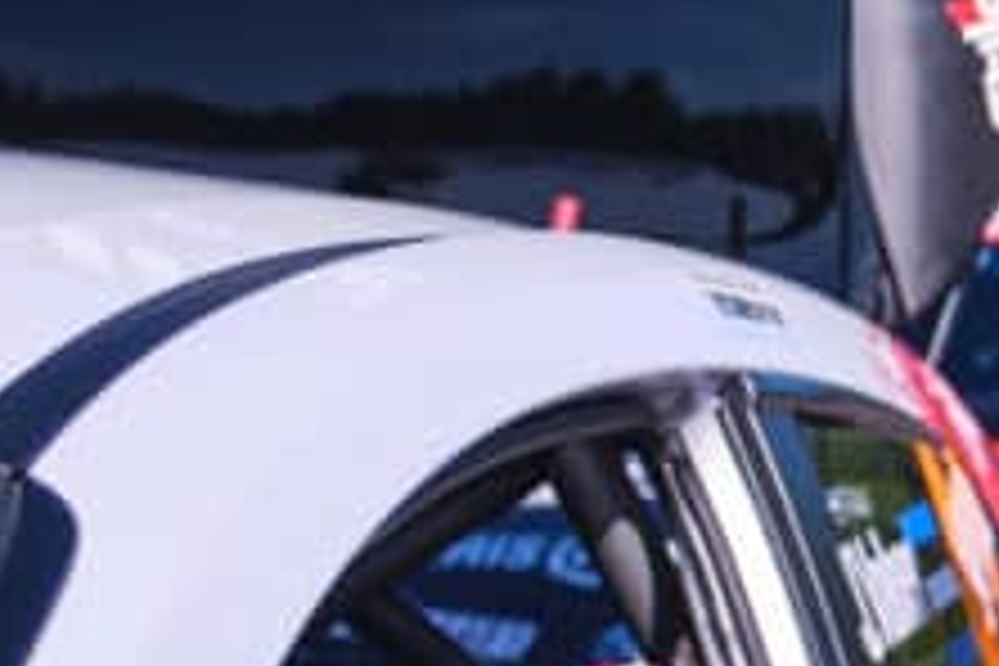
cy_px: 400
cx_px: 1210
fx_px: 3274
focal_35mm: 118
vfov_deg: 11.6
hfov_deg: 16.6
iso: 200
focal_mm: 23.4
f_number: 2.8
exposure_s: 1/3200
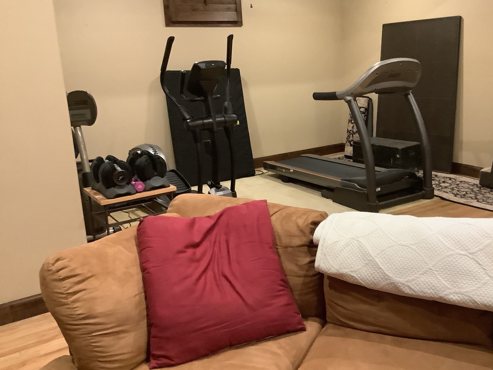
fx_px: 513
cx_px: 283
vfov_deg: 39.7
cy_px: 176
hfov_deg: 51.2
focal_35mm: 36
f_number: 2.4
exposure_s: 1/40
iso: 400
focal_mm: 3.3
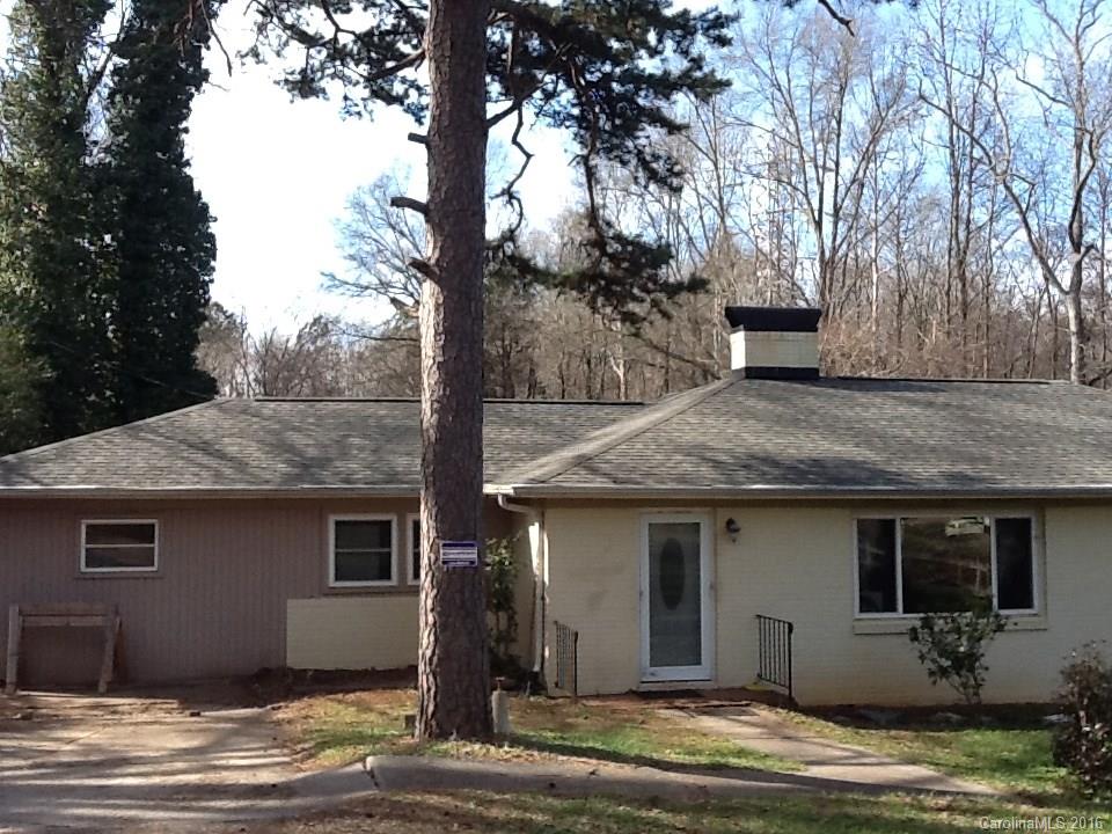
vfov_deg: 32.9
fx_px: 1413
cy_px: 417
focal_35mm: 44
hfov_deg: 42.9
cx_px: 556
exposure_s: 1/357
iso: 40
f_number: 2.4
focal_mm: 2.03
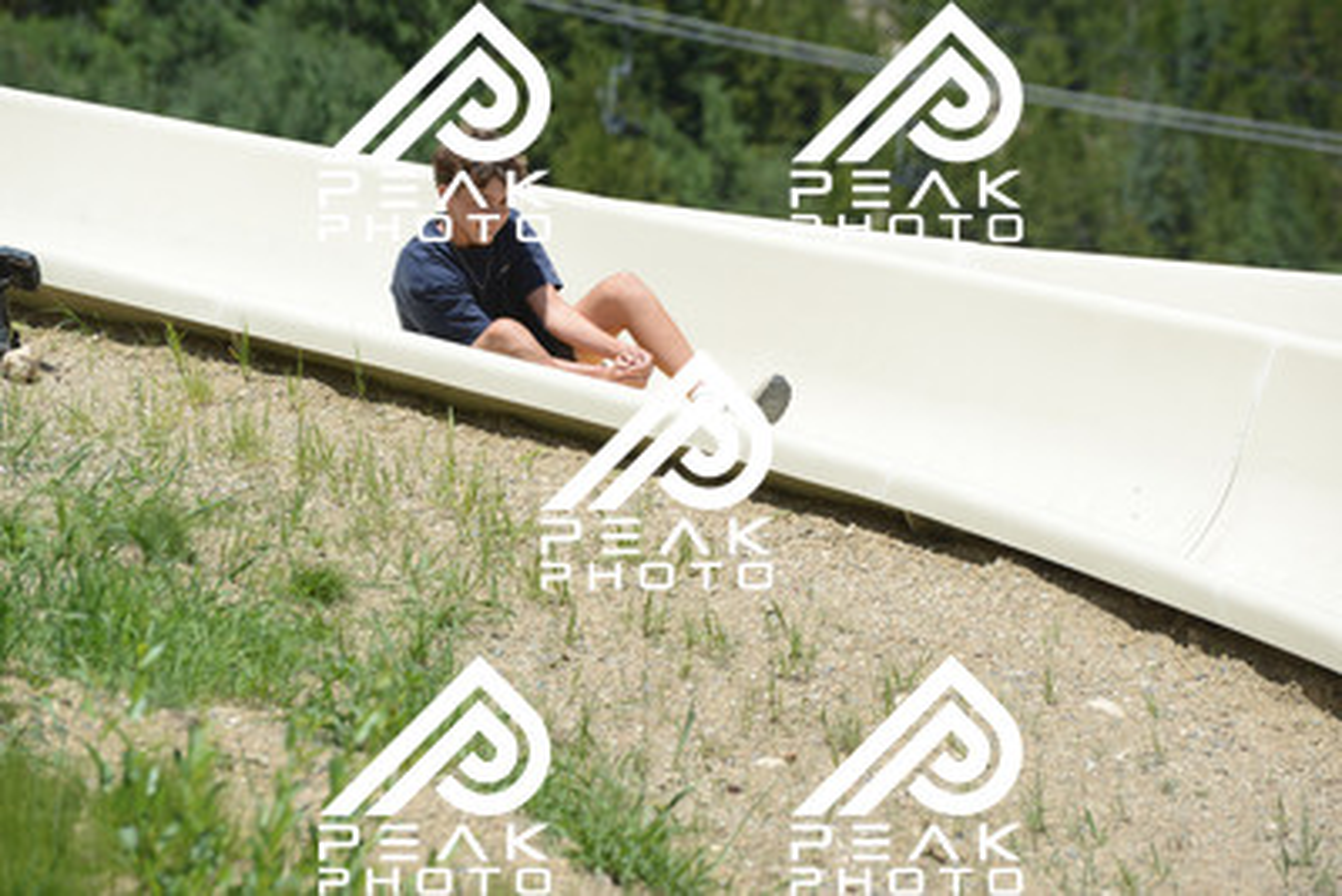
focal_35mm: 195
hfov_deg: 10.5
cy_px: 448
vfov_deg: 7.0
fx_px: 7271
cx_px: 671
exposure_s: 1/1250
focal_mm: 195
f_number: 6.3
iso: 400
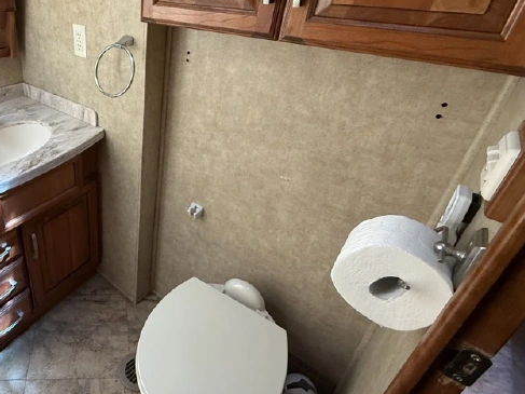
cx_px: 112
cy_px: 140
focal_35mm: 23
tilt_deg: -28.7
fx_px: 349
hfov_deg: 67.6
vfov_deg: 57.9
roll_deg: +0.3
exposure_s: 1/99
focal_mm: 2.22
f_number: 2.2
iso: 320
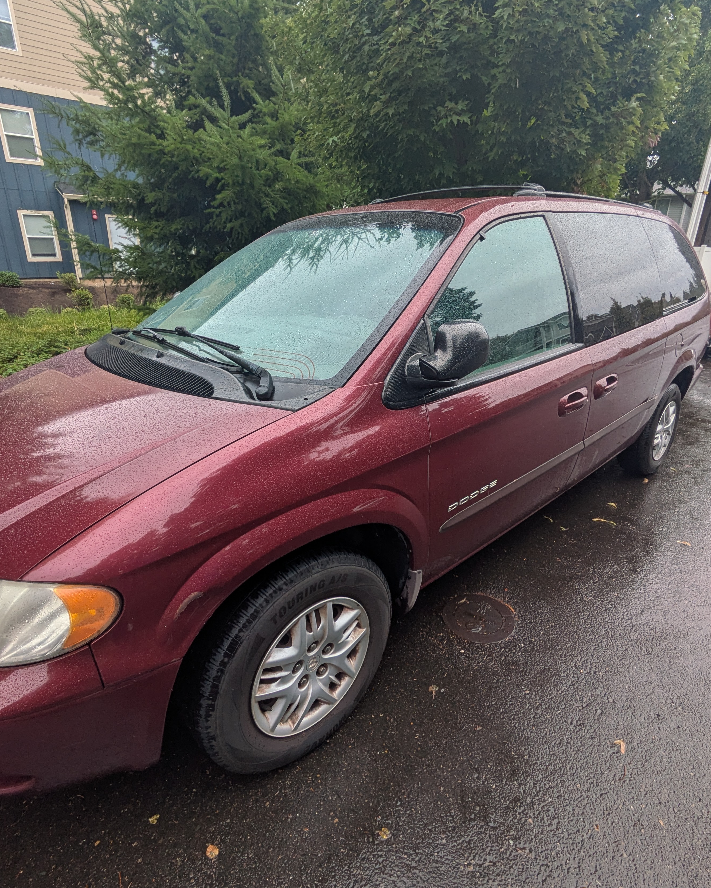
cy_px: 437
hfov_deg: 70.8
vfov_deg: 83.3
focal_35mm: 19
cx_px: 367
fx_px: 500
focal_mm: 1.83
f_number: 2.2
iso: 43
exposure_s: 1/617
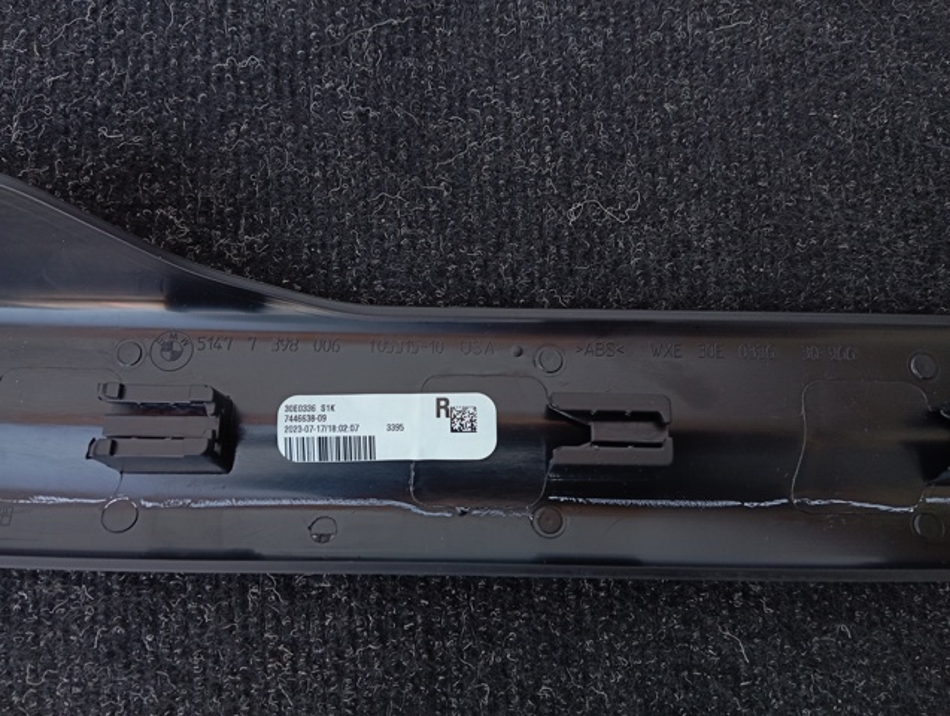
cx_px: 475
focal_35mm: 28
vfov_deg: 49.9
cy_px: 358
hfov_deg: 63.4
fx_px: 770
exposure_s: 1/50
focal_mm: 4.22
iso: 198
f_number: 1.8
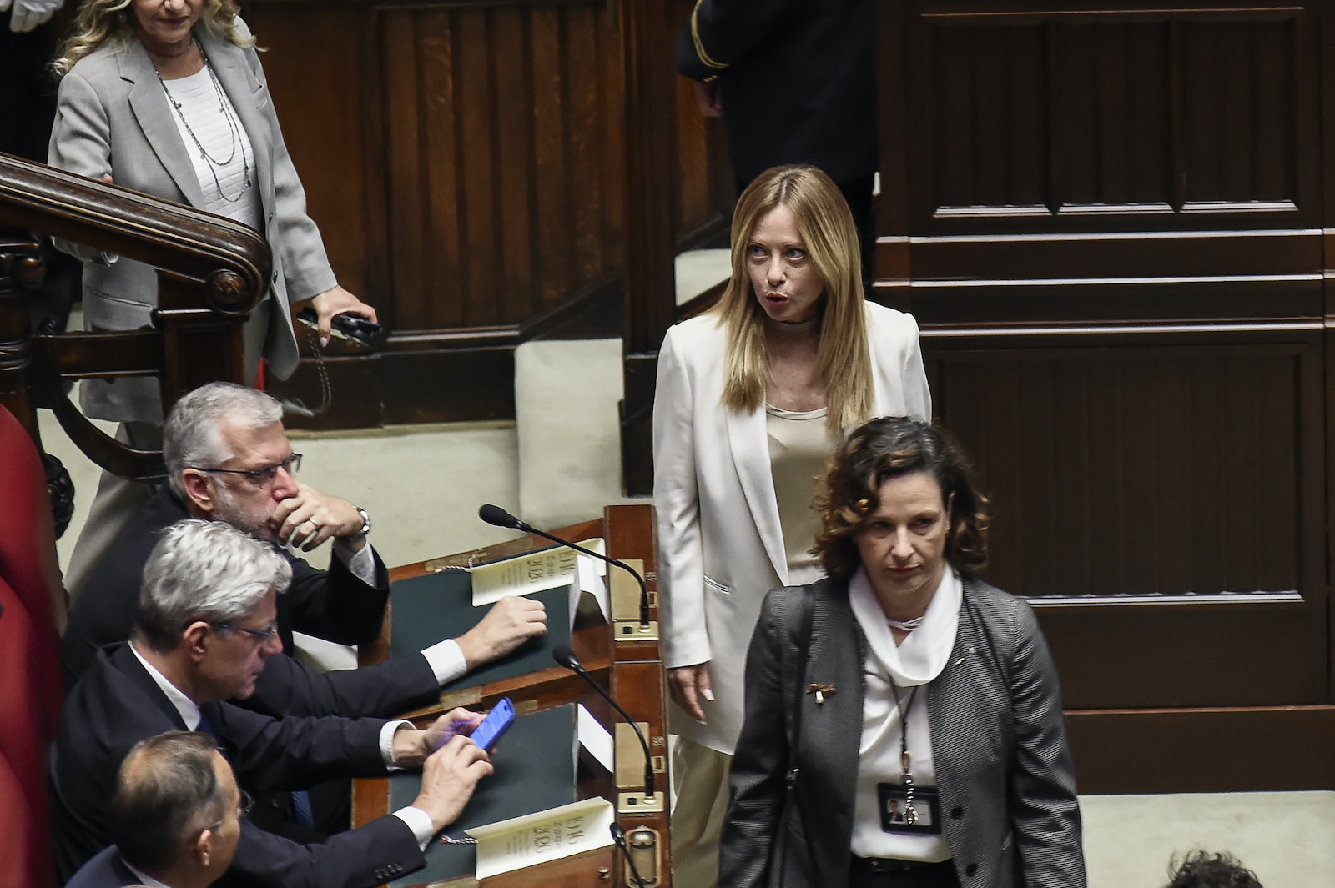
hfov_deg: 10.3
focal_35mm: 200
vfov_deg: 6.9
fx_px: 7413
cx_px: 668
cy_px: 444
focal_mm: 200
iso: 4000
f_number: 5
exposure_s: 1/160
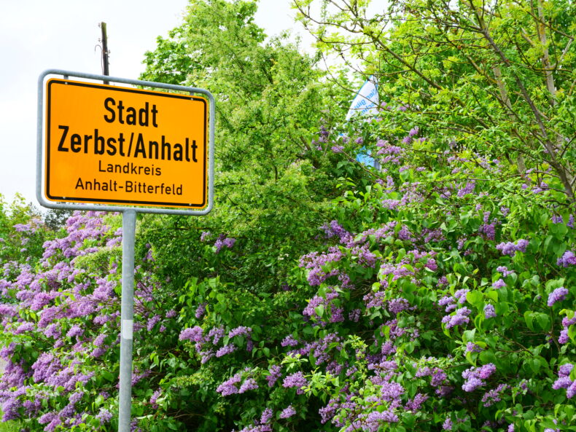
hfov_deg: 38.2
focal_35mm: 50
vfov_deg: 29.1
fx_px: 832
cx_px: 288
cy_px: 216
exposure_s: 1/200
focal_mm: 25
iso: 200
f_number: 7.1
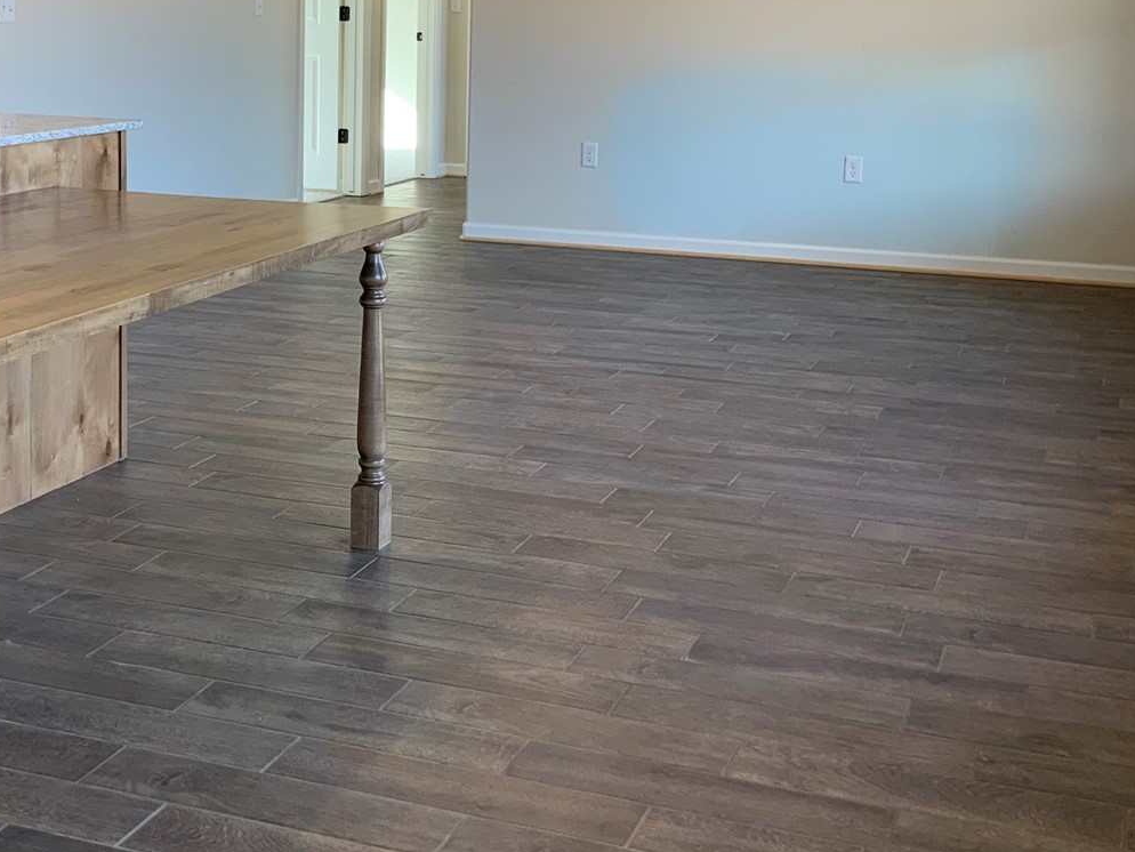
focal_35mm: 56
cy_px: 207
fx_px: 1837
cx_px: 371
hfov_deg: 34.0
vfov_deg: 25.8
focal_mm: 3
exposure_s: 1/60
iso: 40
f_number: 1.8
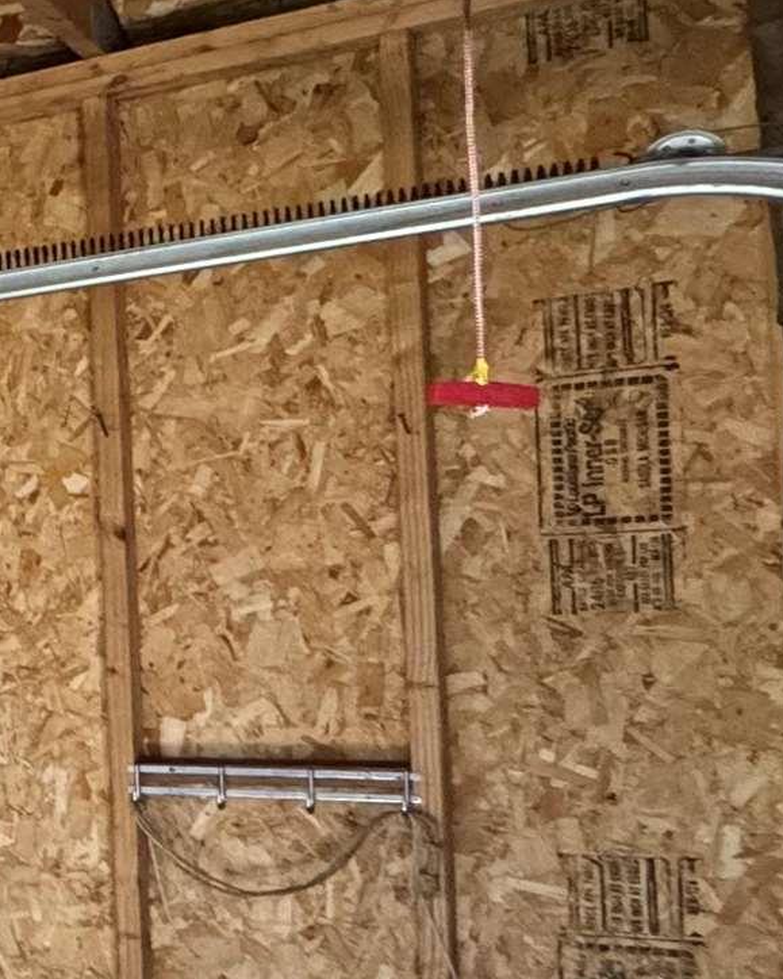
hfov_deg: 13.7
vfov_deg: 32.2
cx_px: -1266
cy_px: 644
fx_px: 1680
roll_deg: +0.9
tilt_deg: +0.4
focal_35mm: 58
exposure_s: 1/87
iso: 320
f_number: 2.2
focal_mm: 2.22
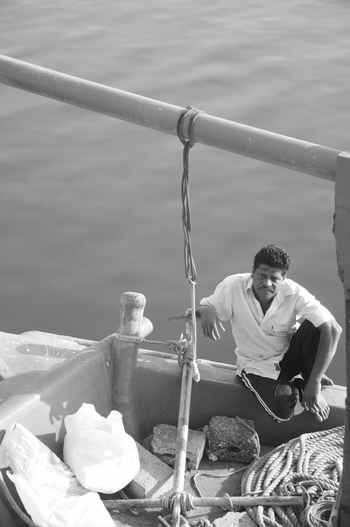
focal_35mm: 93
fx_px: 1360
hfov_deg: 14.7
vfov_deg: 21.9
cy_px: 264
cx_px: 175
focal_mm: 62
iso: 250
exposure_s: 1/320
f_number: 5.3
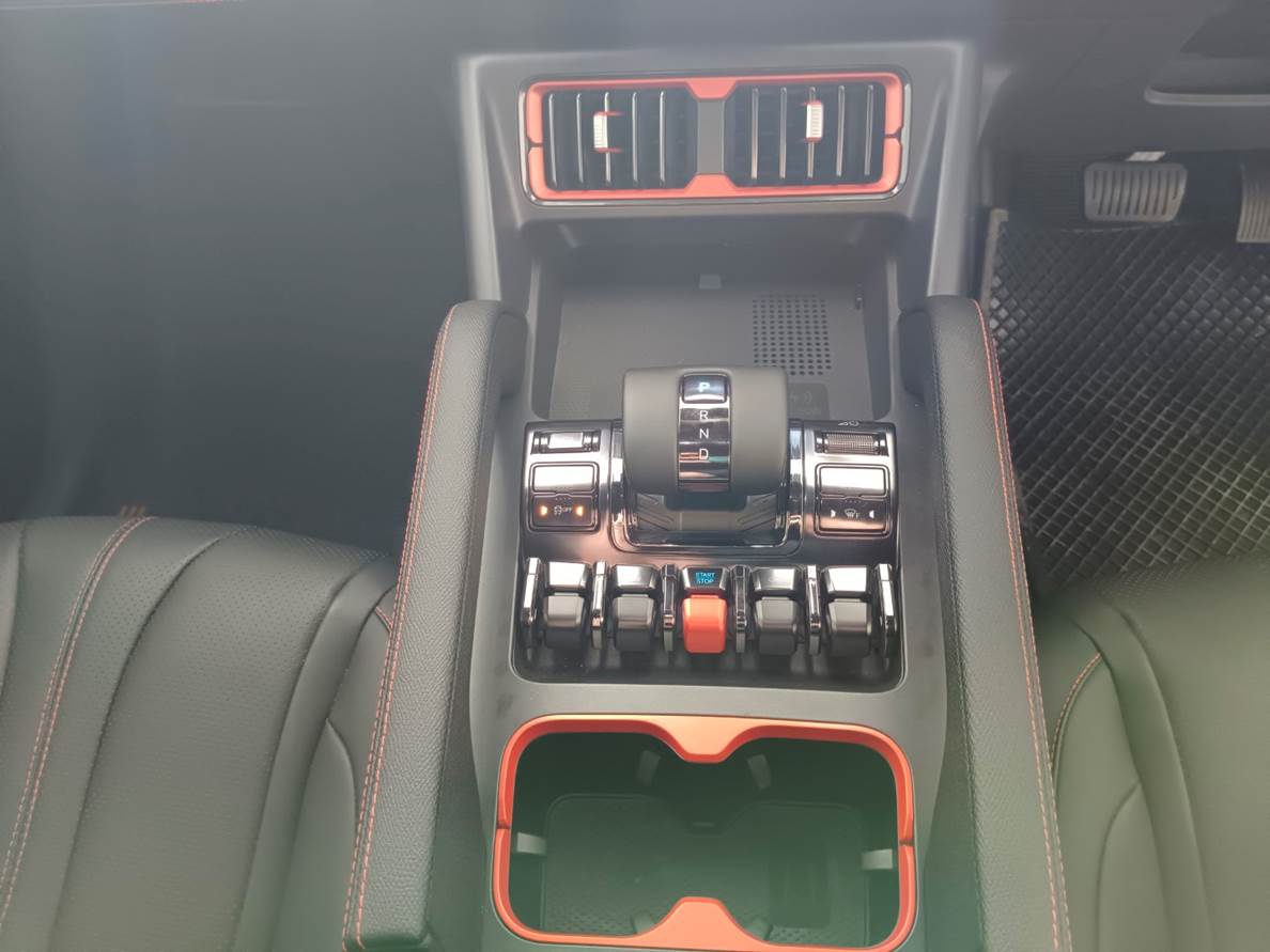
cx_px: 635
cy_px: 476
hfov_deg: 69.4
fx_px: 917
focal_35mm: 25
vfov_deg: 54.9
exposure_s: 1/20
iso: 3107
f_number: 1.79
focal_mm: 4.84
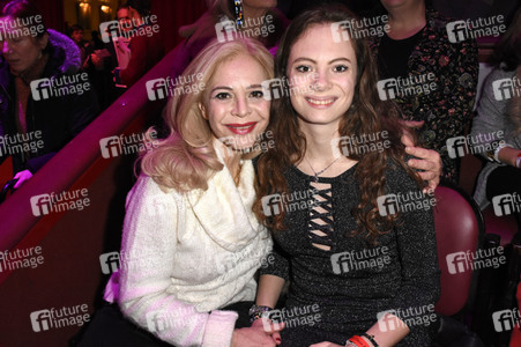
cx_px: 260
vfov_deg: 39.9
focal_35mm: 33
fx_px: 477
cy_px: 174
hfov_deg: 57.3
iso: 2500
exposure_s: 1/125
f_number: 6.3
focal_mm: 22
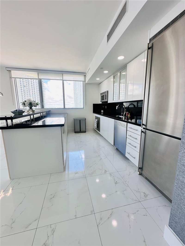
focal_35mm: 14
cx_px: 92
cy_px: 123
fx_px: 100
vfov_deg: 102.1
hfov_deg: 85.7
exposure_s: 1/200
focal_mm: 2.22
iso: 50
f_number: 2.2
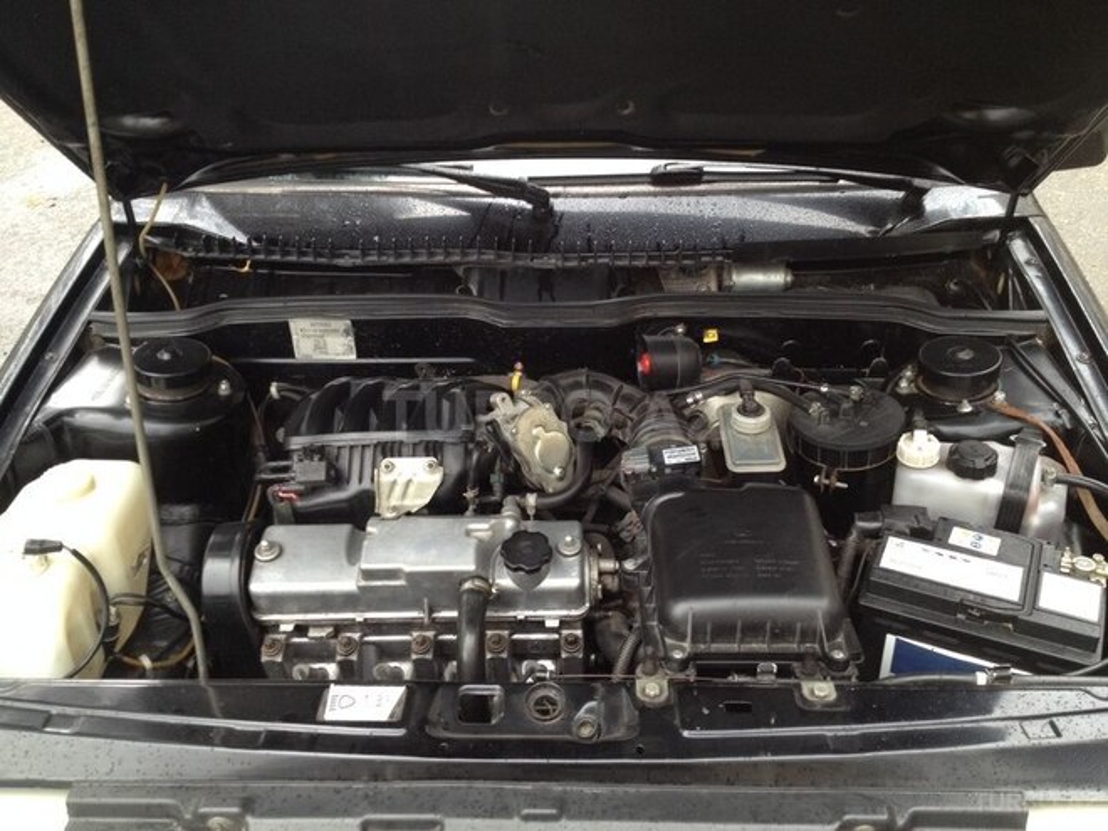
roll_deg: -1.6
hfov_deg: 52.6
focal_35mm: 35
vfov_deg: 40.7
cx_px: 554
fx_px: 1120
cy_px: 416
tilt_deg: -33.5
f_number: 2.4
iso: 100
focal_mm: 4.28
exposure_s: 1/20
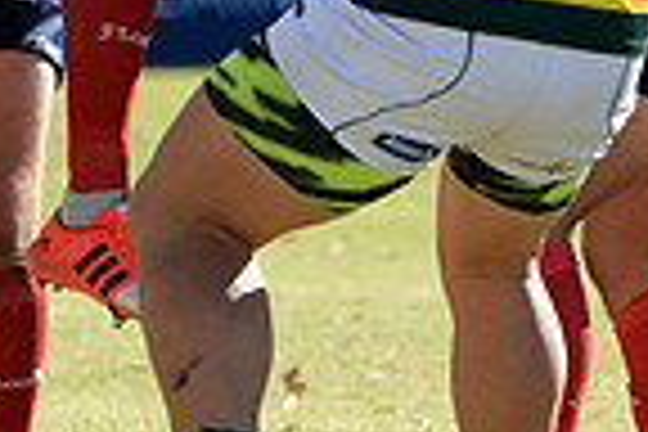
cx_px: -4
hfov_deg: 3.0
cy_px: -340
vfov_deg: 2.0
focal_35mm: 685
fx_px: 12329
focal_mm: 170
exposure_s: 1/800
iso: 400
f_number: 4
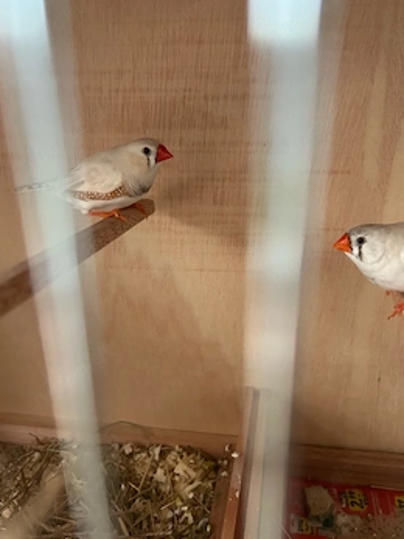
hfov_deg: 46.7
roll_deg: +0.4
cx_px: 224
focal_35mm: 30
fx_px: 467
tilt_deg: -20.6
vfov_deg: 60.0
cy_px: 272
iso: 500
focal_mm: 5.7
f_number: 1.5
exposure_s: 1/43
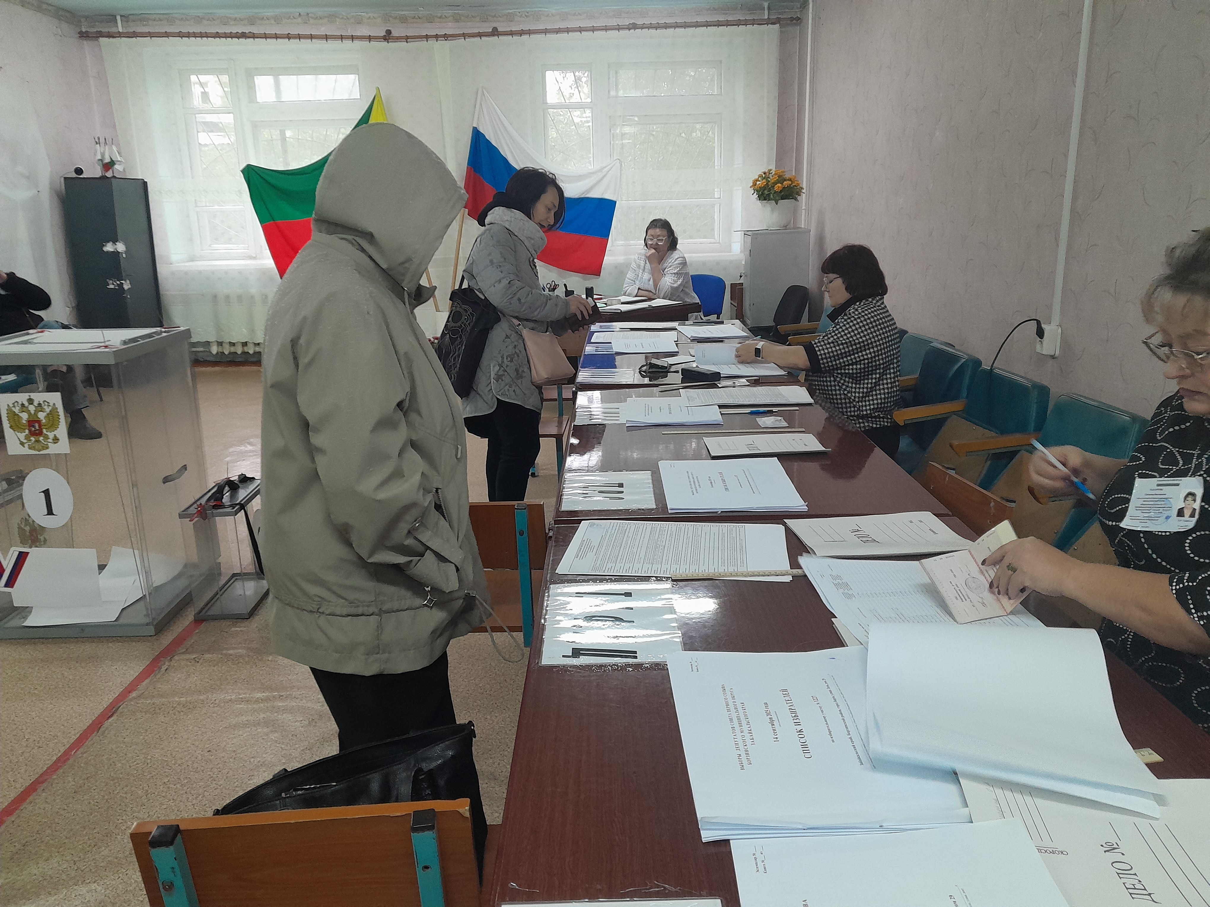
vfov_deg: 51.4
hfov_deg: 65.3
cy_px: 454
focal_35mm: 27
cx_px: 605
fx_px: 944
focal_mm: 4
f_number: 1.8
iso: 400
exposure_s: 1/50
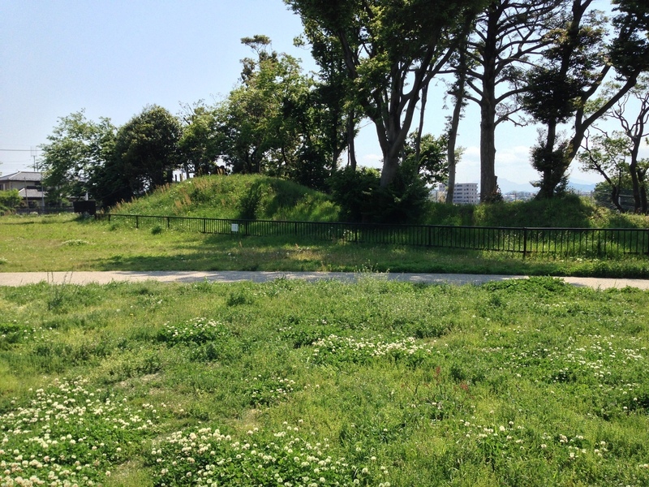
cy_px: 244
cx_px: 324
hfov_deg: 55.4
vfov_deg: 42.9
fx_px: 619
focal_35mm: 33
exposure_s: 1/1466
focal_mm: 4.13
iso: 50
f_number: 2.4
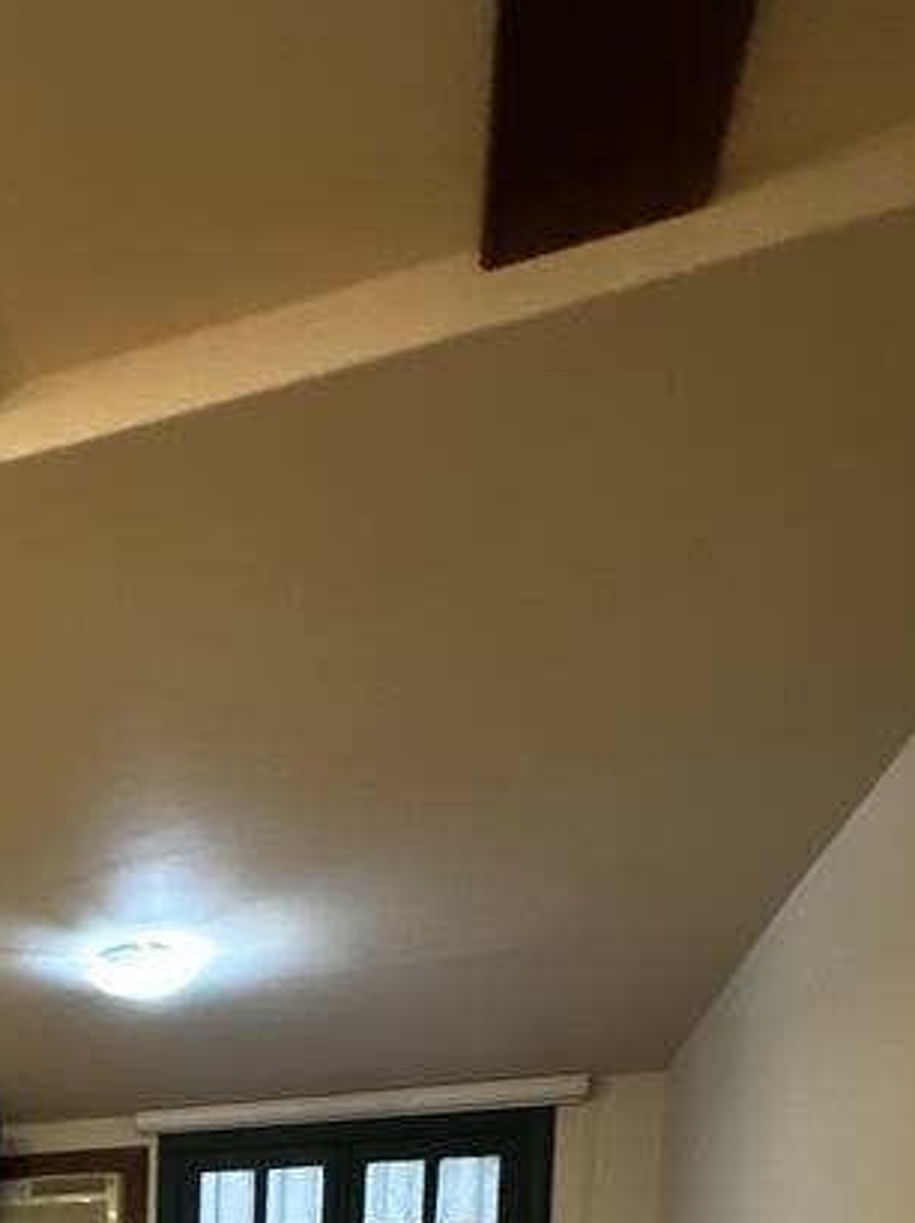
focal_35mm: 37
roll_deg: -0.5
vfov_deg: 36.8
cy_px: 1507
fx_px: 1306
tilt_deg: -1.5
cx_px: -135
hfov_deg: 32.9
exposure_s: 1/40
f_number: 2.2
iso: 1000
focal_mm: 2.22
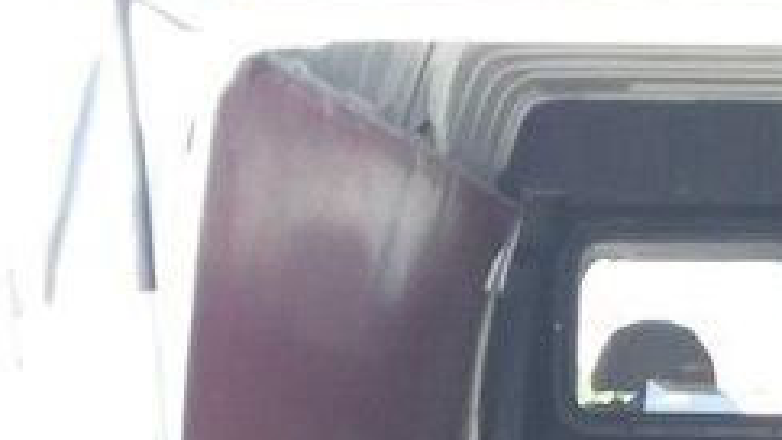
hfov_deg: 21.9
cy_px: 707
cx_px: 856
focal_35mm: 92
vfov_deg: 12.4
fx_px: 1907
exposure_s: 1/172
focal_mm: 3.3
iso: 40
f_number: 2.2
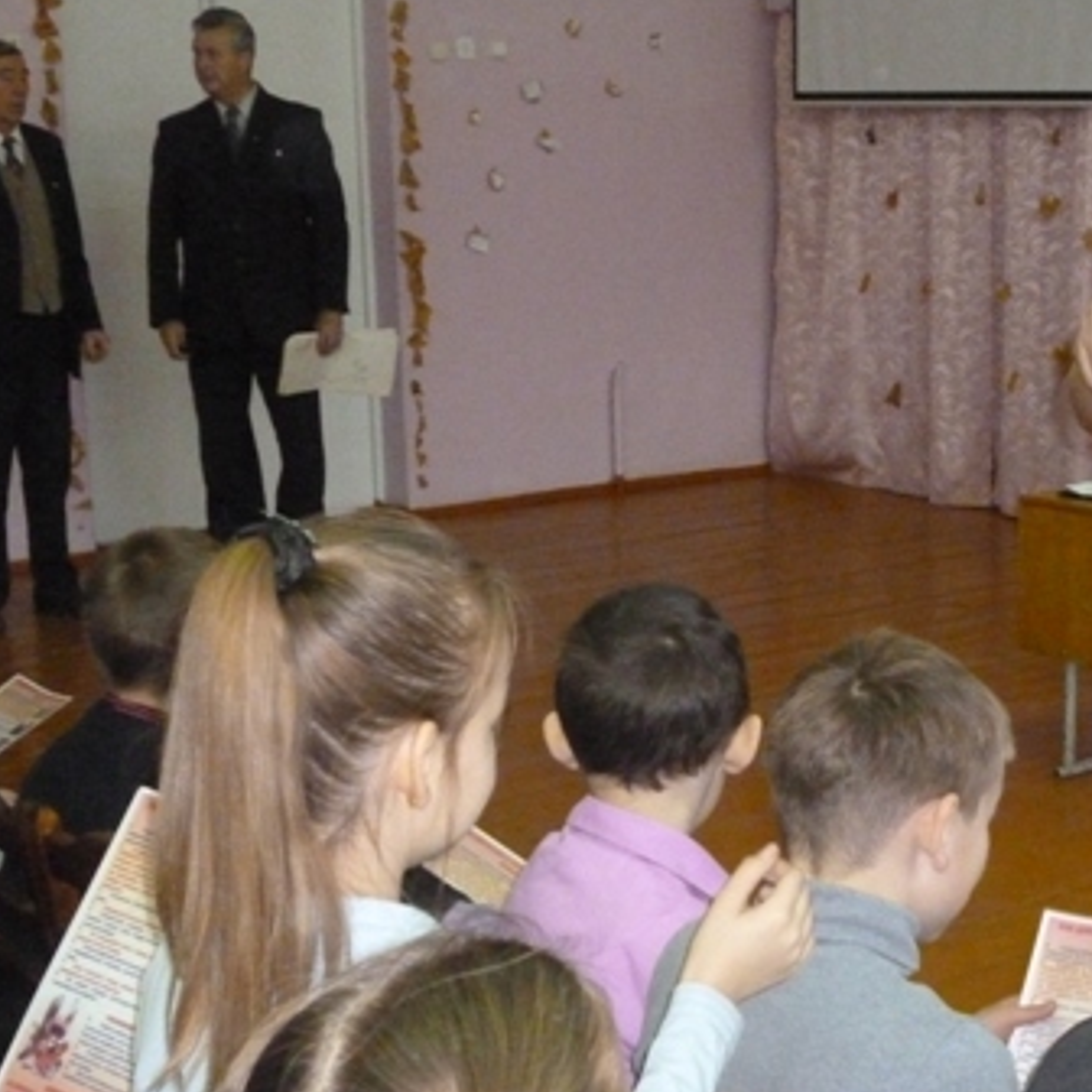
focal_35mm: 69
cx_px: 838
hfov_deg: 24.7
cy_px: 582
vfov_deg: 25.0
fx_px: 2463
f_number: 3.7
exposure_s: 1/60
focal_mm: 7.3
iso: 1000
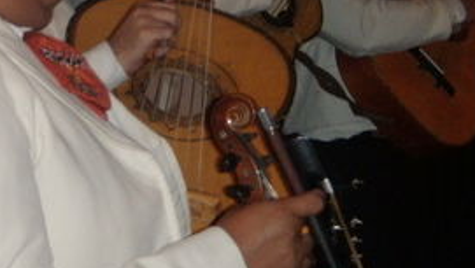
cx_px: 181
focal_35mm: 185
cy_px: 9
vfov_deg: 6.6
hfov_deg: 11.6
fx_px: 2332
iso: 320
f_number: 4.8
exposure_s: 1/50
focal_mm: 12.73
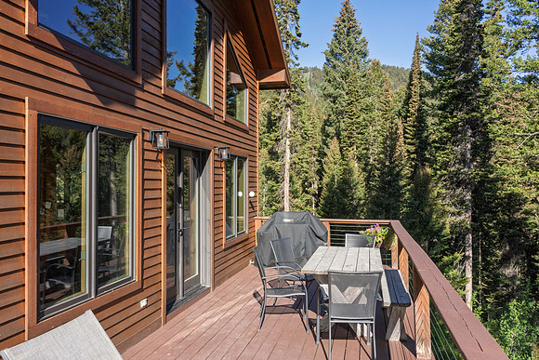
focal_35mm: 29
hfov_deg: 63.0
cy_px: 180
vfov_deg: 44.5
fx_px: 440
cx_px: 270
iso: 400
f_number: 22
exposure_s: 1/125
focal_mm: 29
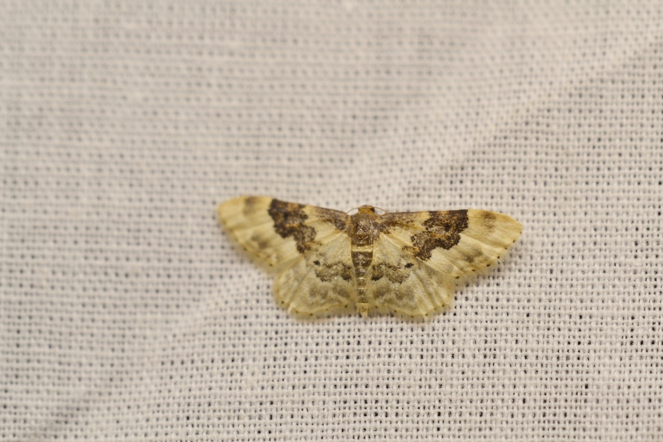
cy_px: 221
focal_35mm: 278
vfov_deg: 5.0
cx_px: 332
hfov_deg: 7.4
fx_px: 5110
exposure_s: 1/125
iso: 400
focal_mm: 185
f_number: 5.6
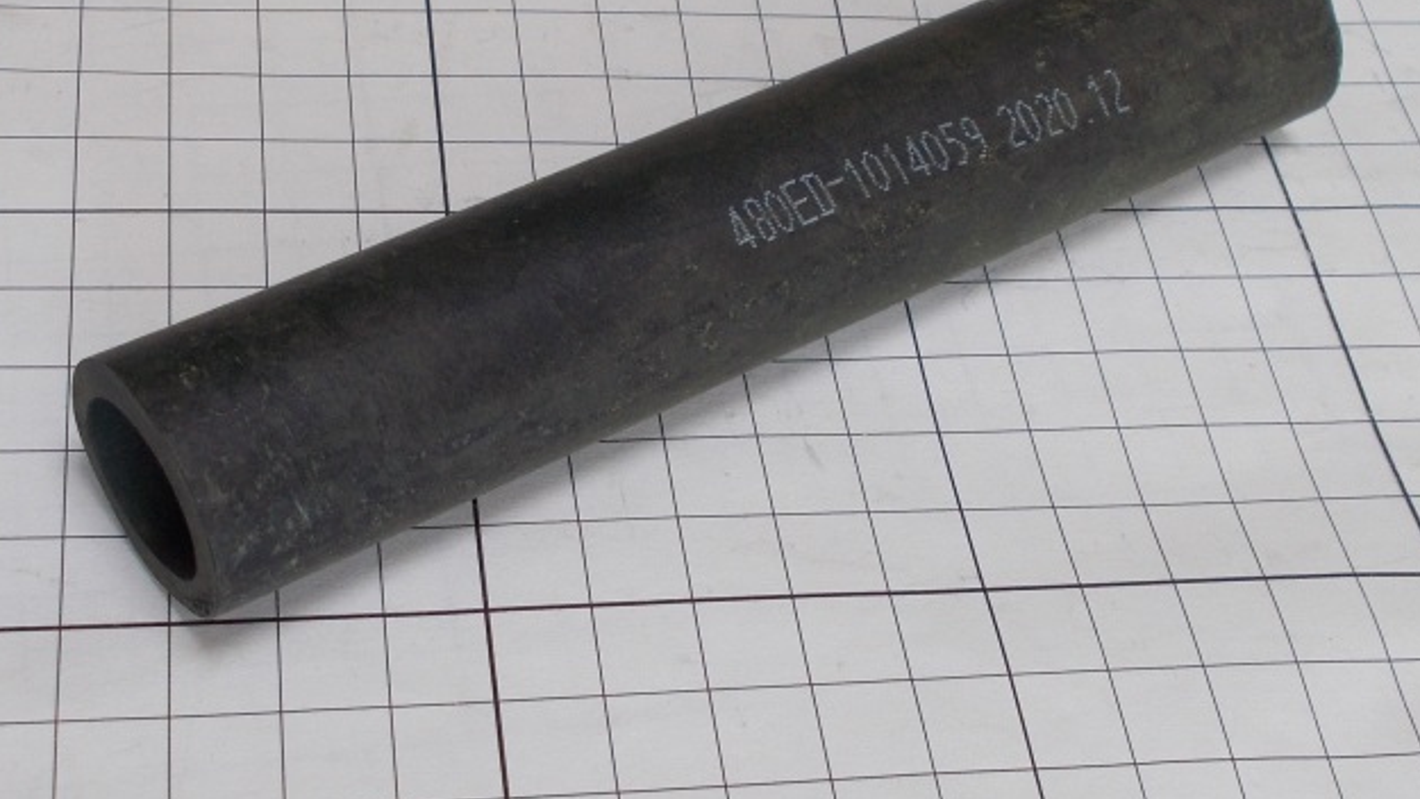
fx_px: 1092
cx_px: 707
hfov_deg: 66.0
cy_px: 300
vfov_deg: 39.9
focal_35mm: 29
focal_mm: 4.6
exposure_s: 1/25
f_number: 3.2
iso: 100
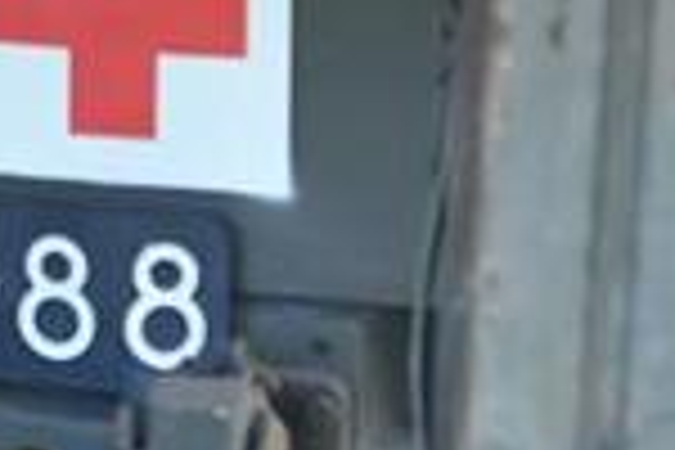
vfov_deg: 4.4
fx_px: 5700
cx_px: -256
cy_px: -754
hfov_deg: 6.7
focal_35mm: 304
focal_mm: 46
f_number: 2.8
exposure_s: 1/200
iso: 400
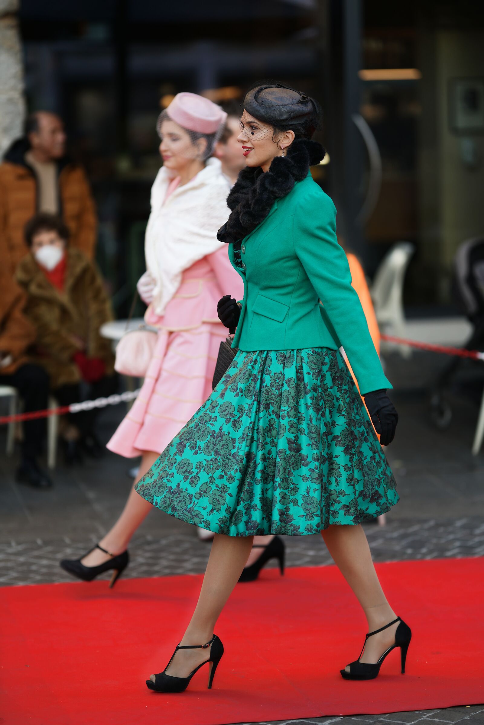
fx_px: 2116
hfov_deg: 13.0
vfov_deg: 19.5
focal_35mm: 105
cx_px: 242
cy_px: 362
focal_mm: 105
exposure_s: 1/640
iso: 200
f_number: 1.4
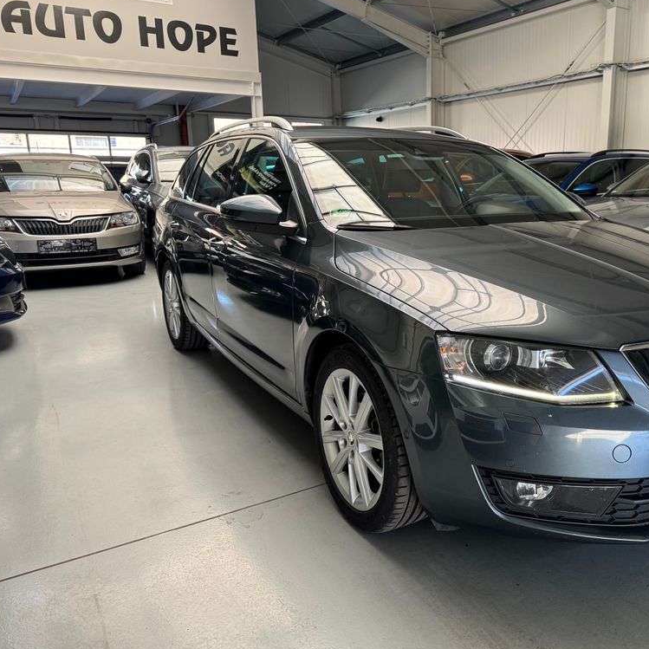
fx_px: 615
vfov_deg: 55.6
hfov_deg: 54.4
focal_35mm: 29
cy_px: 320
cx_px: 436
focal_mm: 6.76
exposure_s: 1/121
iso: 200
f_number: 1.78
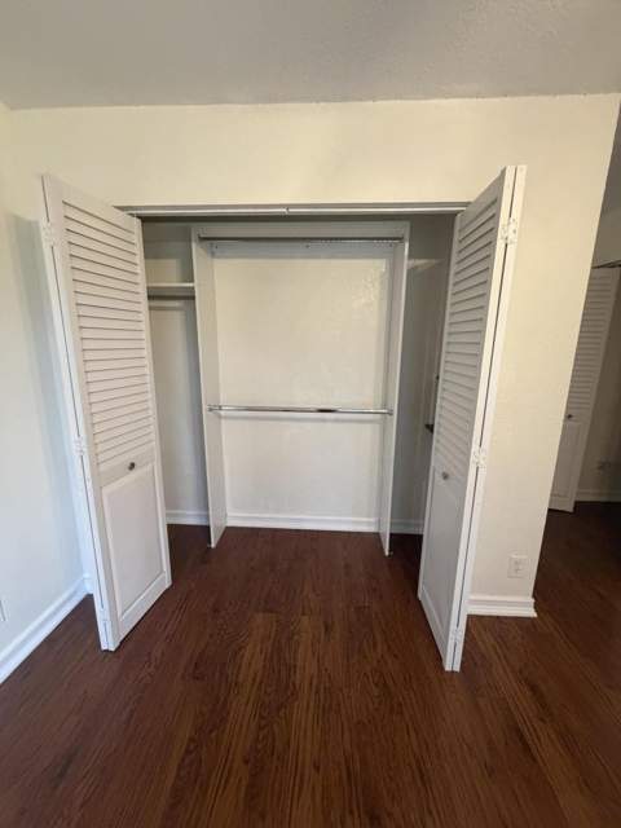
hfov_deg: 85.7
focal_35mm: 14
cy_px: 414
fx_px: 335
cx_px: 310
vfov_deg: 102.1
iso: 400
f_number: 2.2
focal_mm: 2.22
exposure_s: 1/60
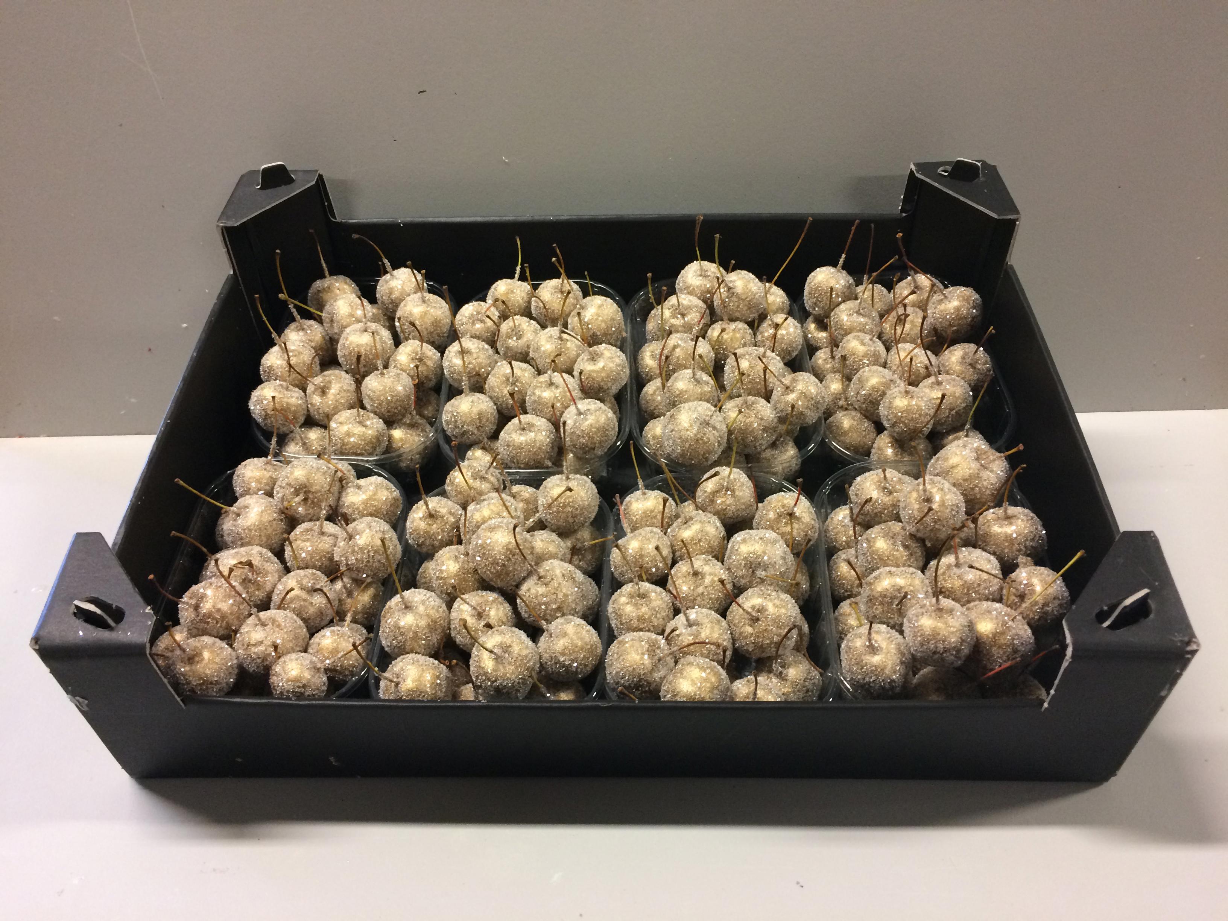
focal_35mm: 29
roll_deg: +0.3
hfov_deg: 61.7
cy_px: 460
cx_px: 614
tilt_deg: -31.4
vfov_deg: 48.2
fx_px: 1029
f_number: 2.2
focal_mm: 4.15
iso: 200
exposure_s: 1/33
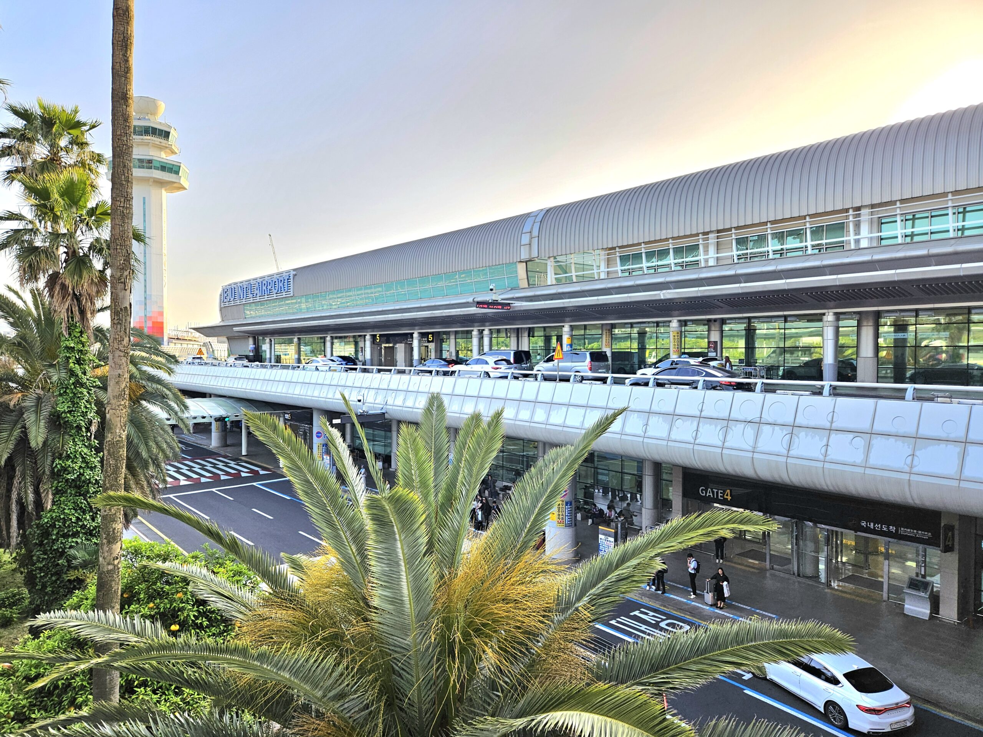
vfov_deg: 58.9
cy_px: 368
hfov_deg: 73.9
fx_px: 653
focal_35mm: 23
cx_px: 492
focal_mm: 5.4
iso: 40
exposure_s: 1/476
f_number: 1.8
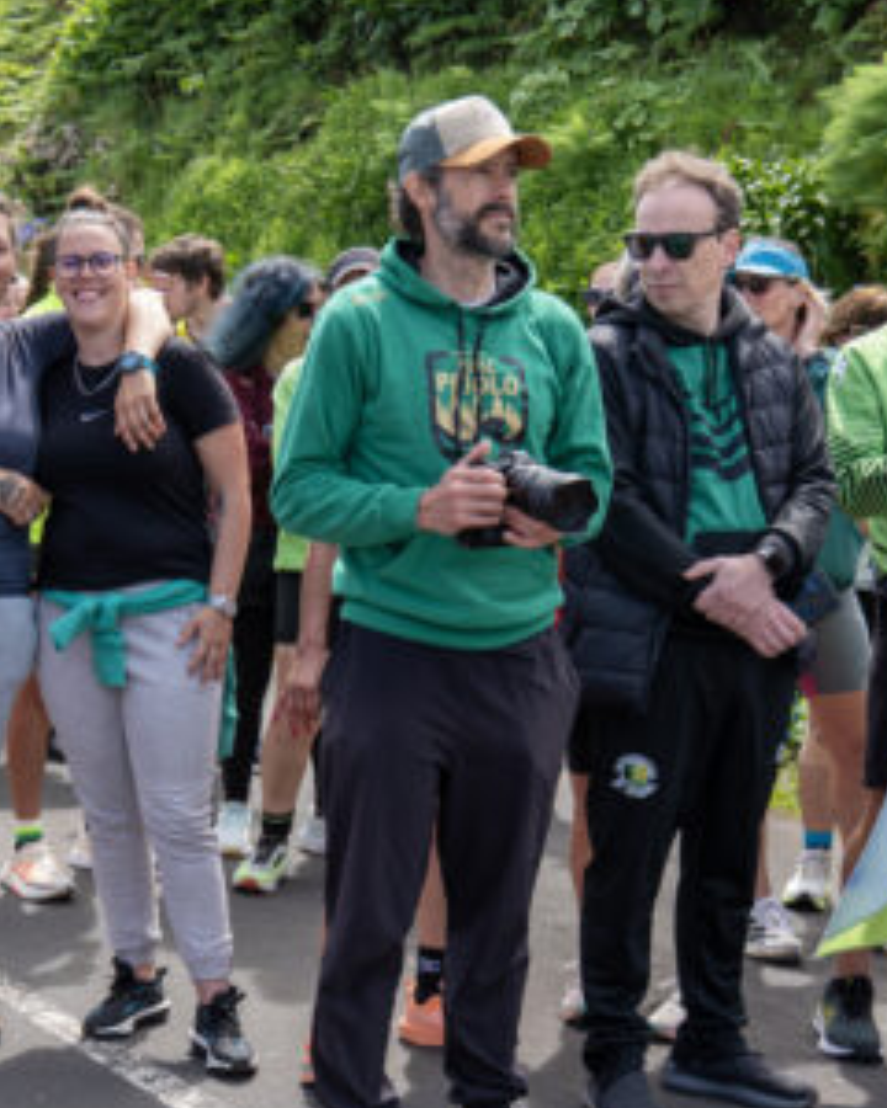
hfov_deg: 19.1
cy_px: 582
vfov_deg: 23.8
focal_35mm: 80
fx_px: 2625
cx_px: 322
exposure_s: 1/250
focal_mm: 50
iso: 200
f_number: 5.6
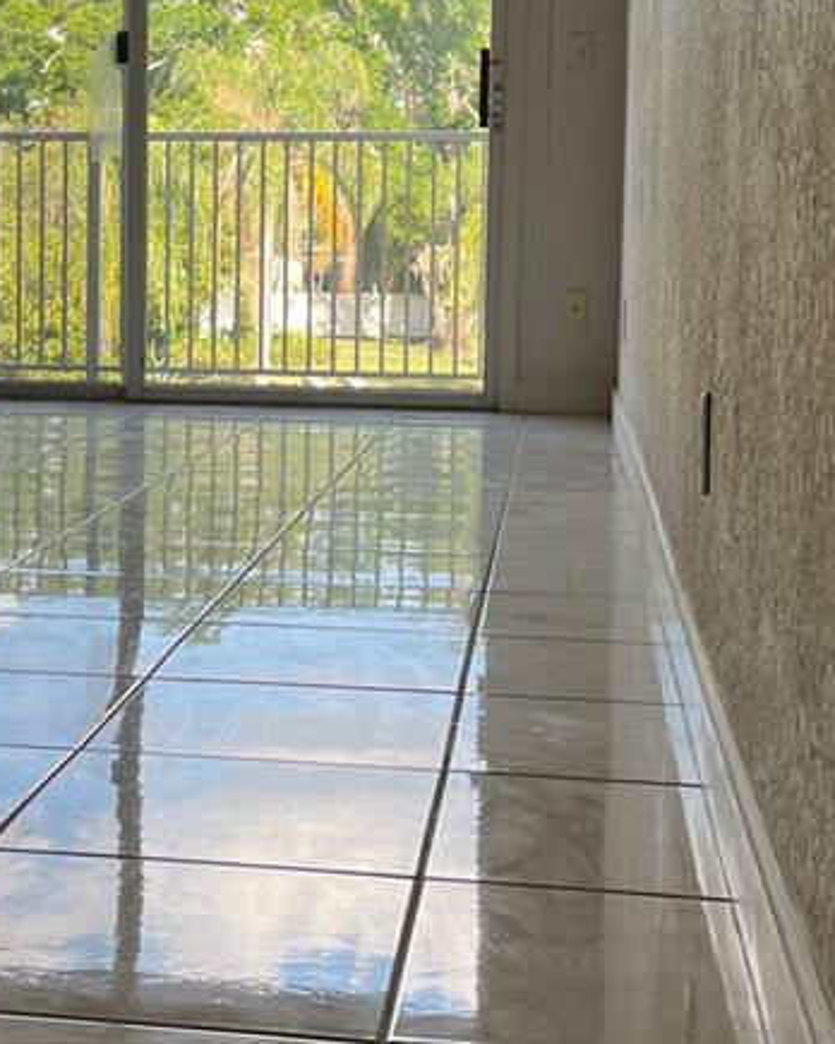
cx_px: 130
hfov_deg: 21.5
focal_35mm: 70
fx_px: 2162
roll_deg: -1.1
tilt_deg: -2.7
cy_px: 358
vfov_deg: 27.0
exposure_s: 1/491
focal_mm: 5.1
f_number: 1.6
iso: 50
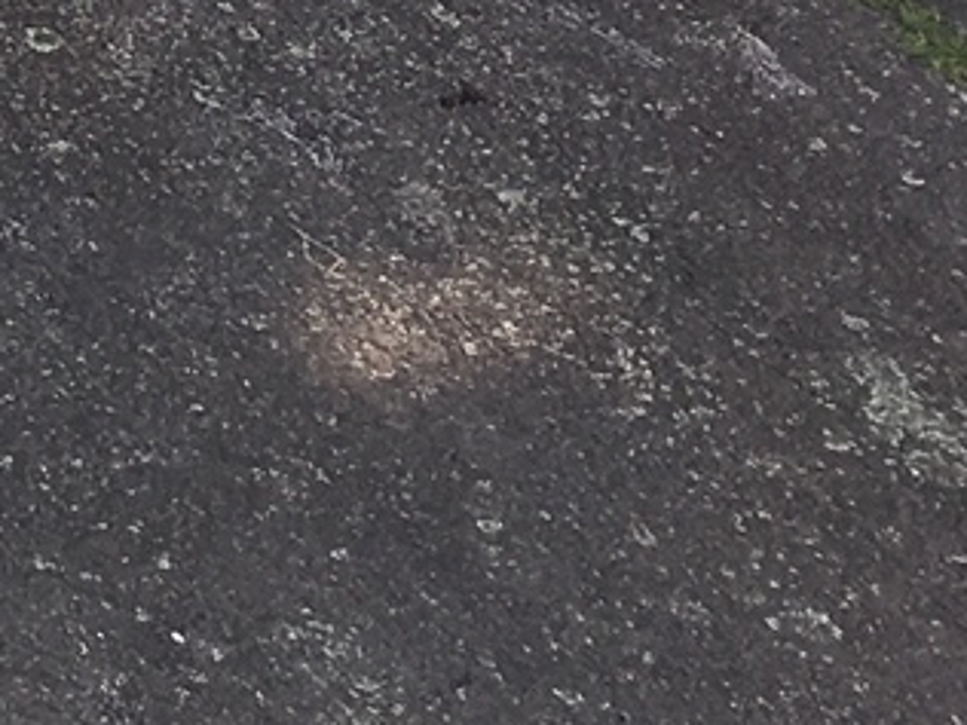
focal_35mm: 185
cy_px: -1484
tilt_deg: -16.7
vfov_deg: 7.1
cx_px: -1206
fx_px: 5168
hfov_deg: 9.7
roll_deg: -1.7
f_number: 2.2
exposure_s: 1/345
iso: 25
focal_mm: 4.15
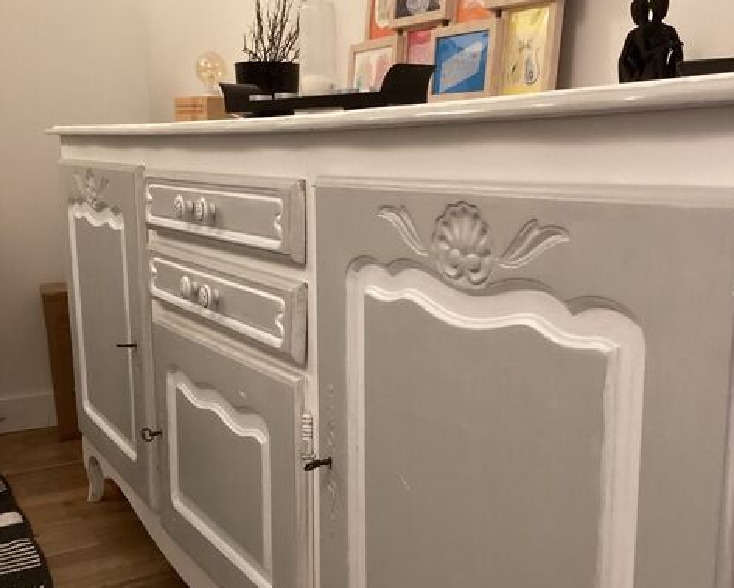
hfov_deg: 44.8
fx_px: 891
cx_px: 370
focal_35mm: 41
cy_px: 347
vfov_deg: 36.4
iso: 320
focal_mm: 3.3
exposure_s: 1/50
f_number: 2.4
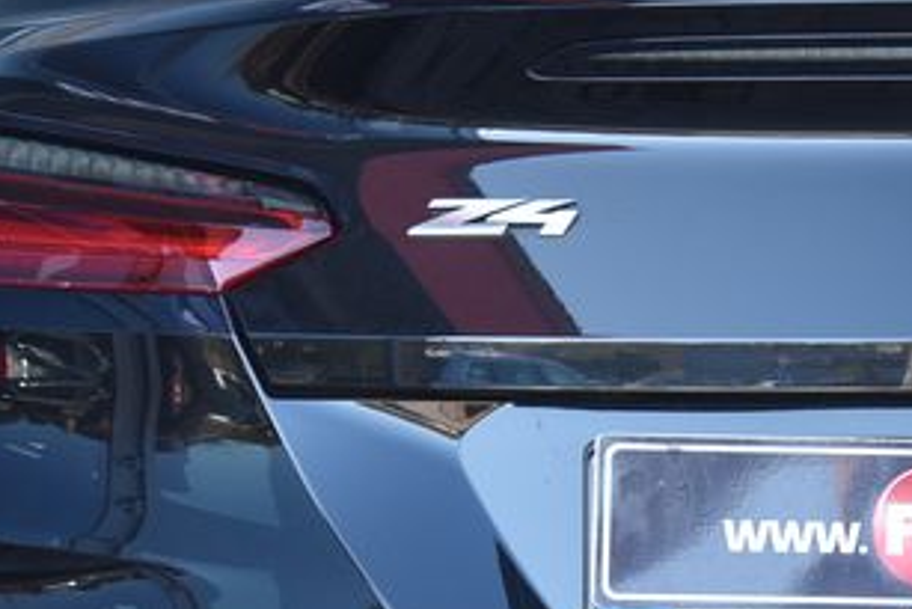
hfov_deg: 9.9
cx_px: 921
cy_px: 336
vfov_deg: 6.6
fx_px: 5246
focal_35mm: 207
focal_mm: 62
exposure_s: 1/100
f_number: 5
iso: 500
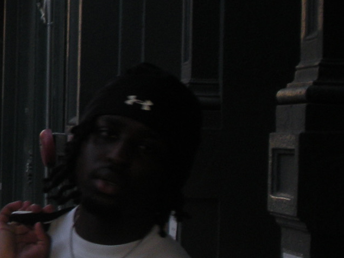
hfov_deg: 11.4
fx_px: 1669
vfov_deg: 8.8
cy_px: 5
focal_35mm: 168
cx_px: -110
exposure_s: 1/60
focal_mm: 9.1
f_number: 4.4
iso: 97
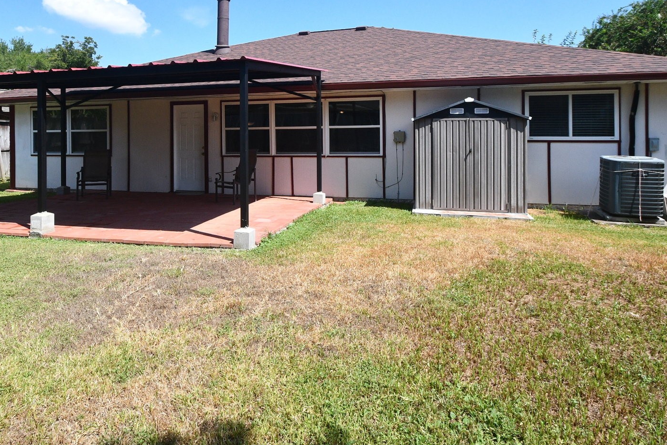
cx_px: 317
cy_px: 125
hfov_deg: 78.5
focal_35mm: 22
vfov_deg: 55.2
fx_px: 408
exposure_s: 1/640
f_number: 13
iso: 640
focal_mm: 10
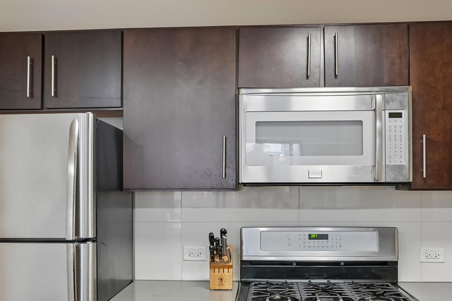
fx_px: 552
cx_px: 208
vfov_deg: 30.4
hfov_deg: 44.5
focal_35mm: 44
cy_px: 194
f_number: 4
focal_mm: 21.4
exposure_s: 1/40
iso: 800
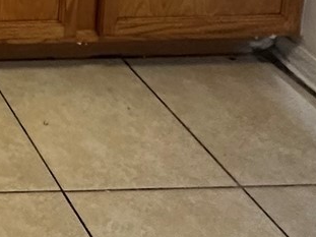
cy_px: -321
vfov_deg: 14.3
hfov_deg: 17.8
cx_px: -330
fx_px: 657
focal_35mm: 72
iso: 320
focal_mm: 2.22
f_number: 2.2
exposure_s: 1/75
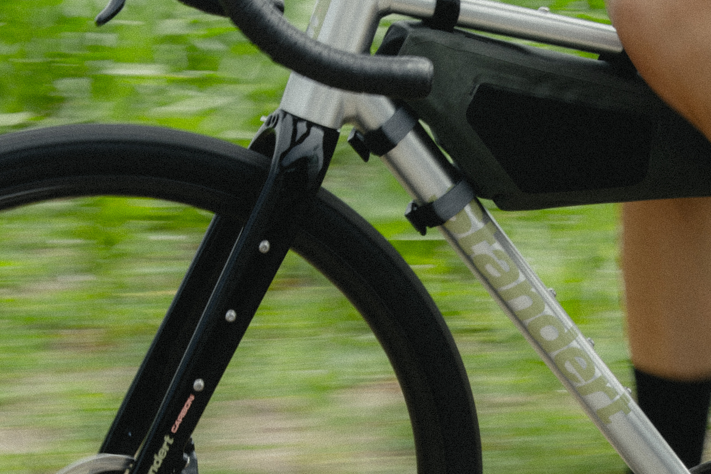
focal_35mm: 92
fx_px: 1817
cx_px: 474
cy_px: 380
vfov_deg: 14.8
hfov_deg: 22.1
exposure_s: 1/50
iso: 80
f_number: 14
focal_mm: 33
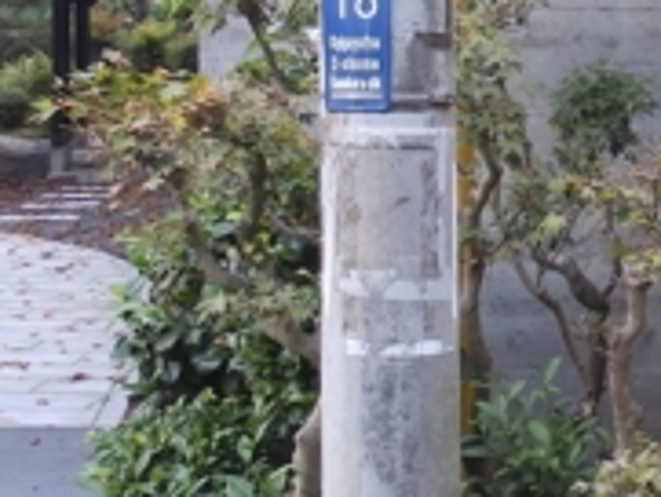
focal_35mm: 97
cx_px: 760
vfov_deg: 15.2
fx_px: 1853
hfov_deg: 19.2
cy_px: 95
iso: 125
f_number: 3.4
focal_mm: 4
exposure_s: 1/30
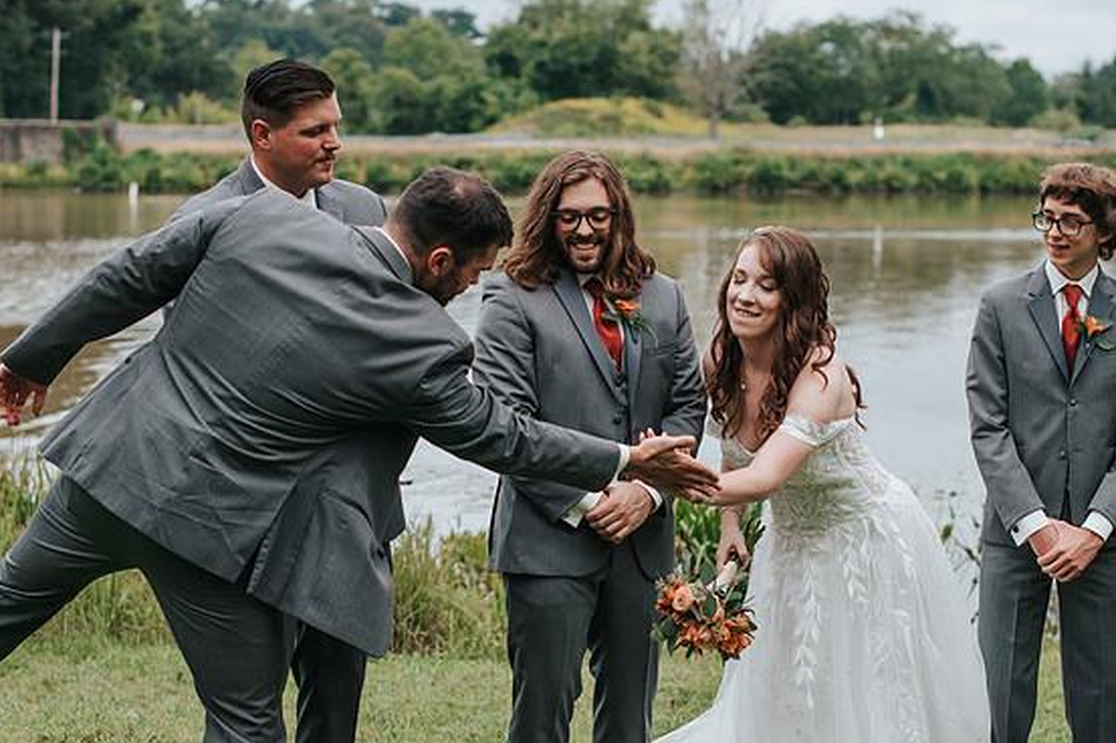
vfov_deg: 16.4
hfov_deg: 24.5
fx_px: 2571
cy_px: 377
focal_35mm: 83
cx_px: 581
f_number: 2.8
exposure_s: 1/1600
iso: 200
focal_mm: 50
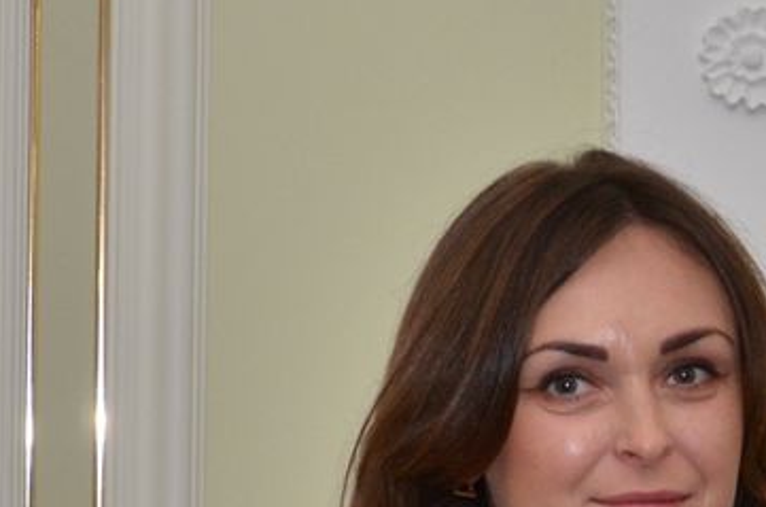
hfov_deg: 7.0
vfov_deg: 4.7
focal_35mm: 291
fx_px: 6178
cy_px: 828
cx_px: 1167
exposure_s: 1/250
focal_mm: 50
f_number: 5
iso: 800
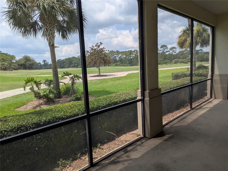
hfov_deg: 71.5
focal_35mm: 24
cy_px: 86
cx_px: 114
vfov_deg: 56.9
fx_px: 158
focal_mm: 6.81
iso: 48
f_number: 1.85
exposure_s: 1/1364
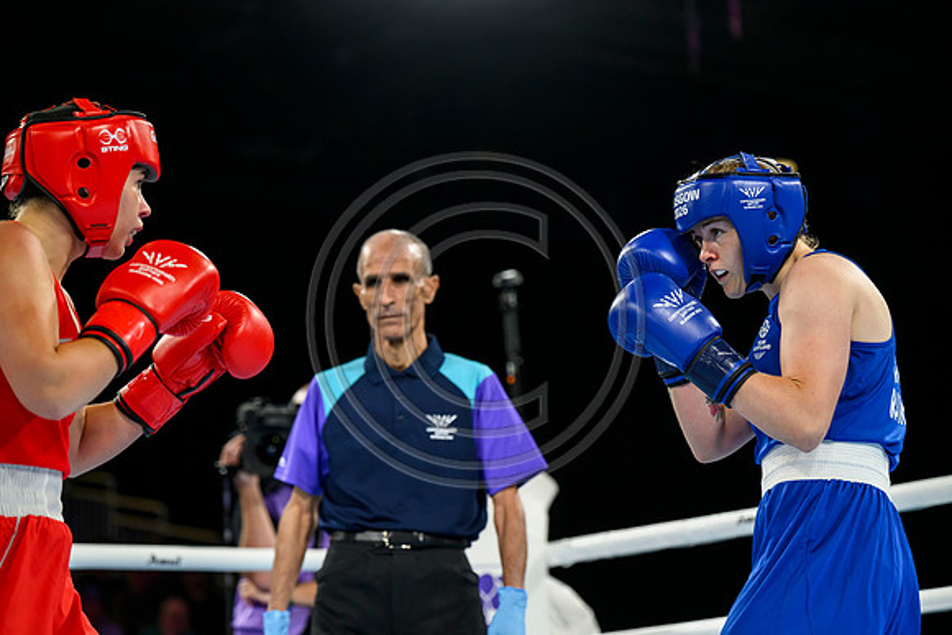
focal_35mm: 105
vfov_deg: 13.0
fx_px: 2777
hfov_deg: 19.5
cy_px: 318
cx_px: 476
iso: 2000
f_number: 3.2
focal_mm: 105
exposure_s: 1/2000
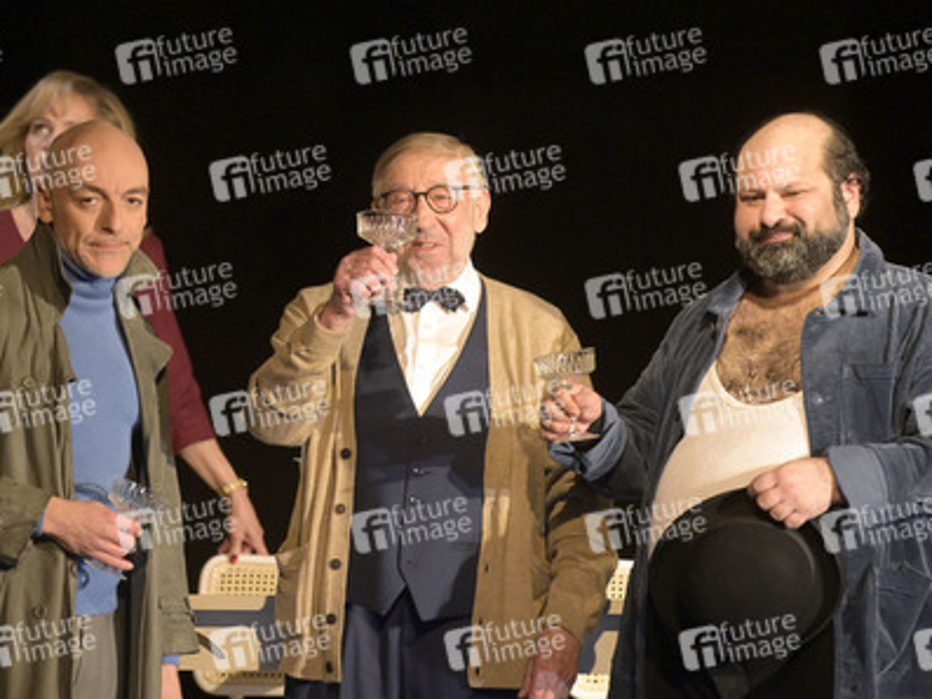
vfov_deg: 6.2
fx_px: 6464
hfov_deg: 8.2
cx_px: 443
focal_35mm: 240
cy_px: 350
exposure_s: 1/640
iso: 8000
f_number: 5.6
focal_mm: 220
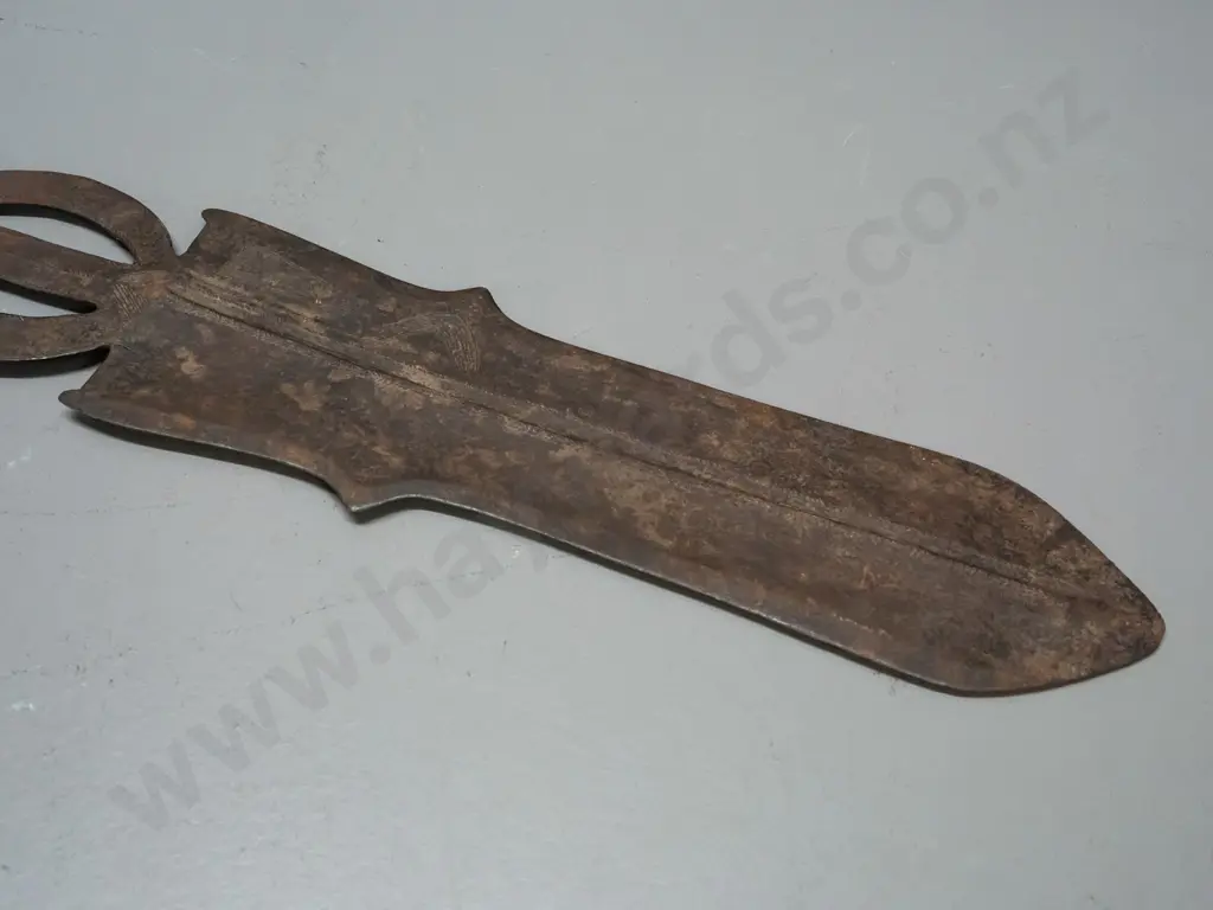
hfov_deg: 51.4
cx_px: 606
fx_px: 1261
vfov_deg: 39.7
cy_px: 455
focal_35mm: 36
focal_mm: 18
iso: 3200
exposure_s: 1/160
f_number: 5.6
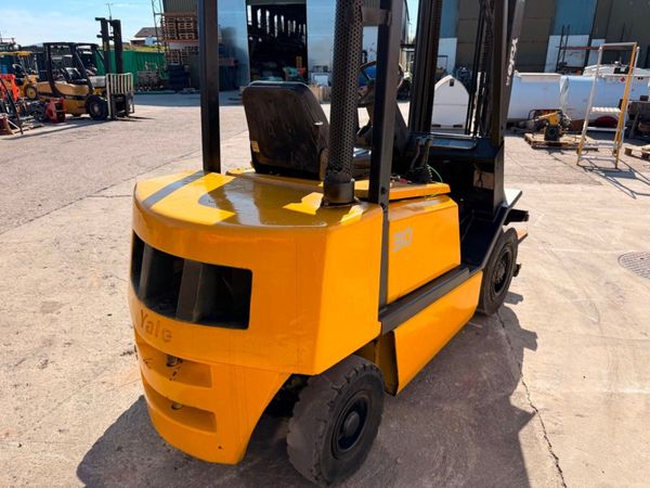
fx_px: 451
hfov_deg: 71.6
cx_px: 325
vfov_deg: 56.8
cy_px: 244
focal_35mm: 24
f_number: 1.78
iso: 80
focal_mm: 6.76
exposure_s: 1/3425
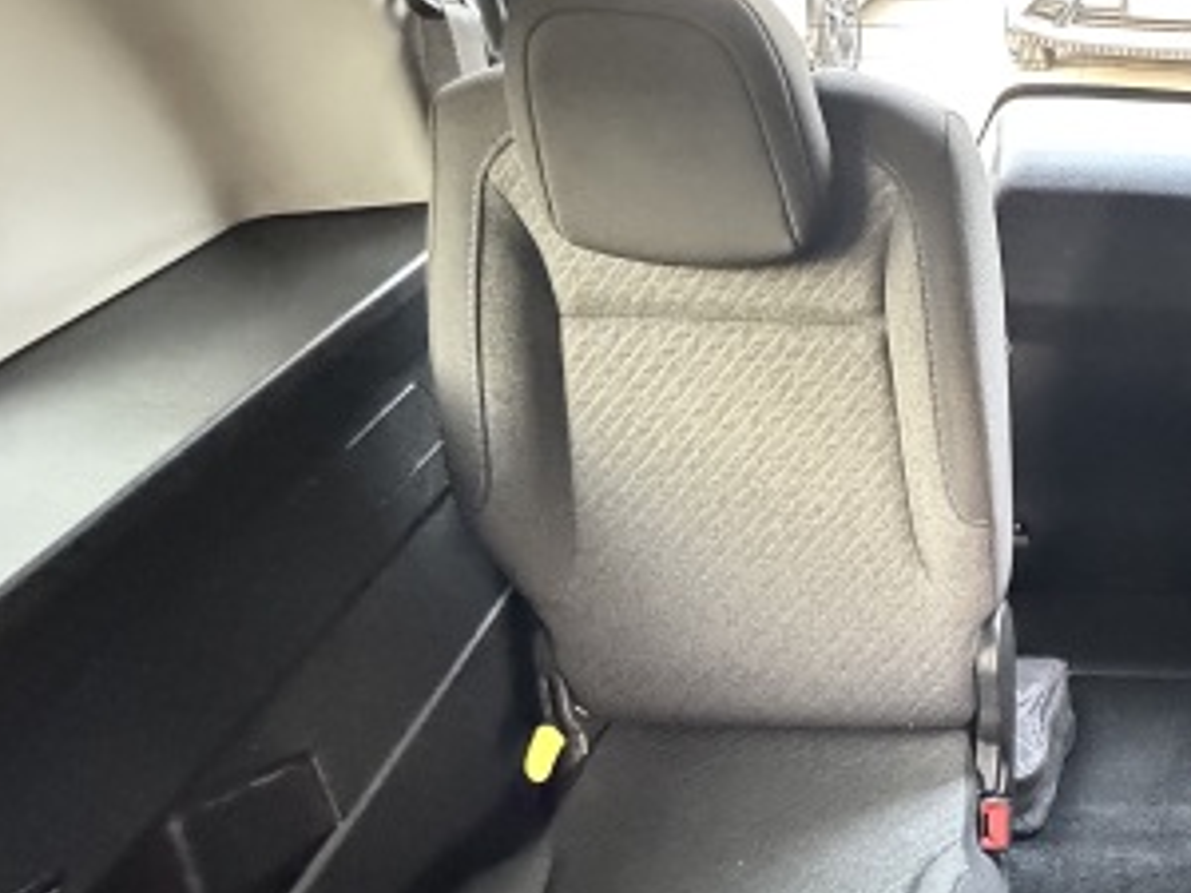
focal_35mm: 28
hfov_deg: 51.6
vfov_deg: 48.8
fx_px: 963
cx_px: 1175
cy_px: 603
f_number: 2.2
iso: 2500
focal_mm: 2.22
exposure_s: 1/21
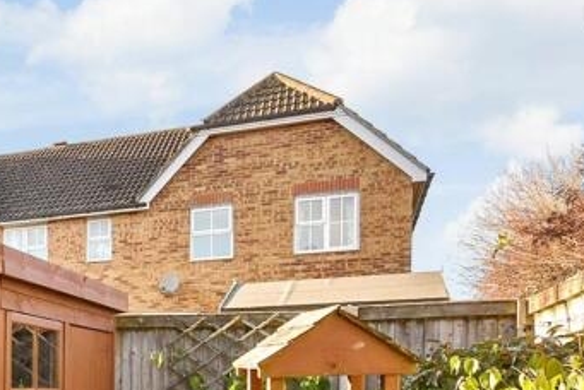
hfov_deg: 36.1
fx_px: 731
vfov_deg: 28.2
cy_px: 384
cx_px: -77
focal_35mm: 45
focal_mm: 10
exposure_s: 1/80
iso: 160
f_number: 6.3
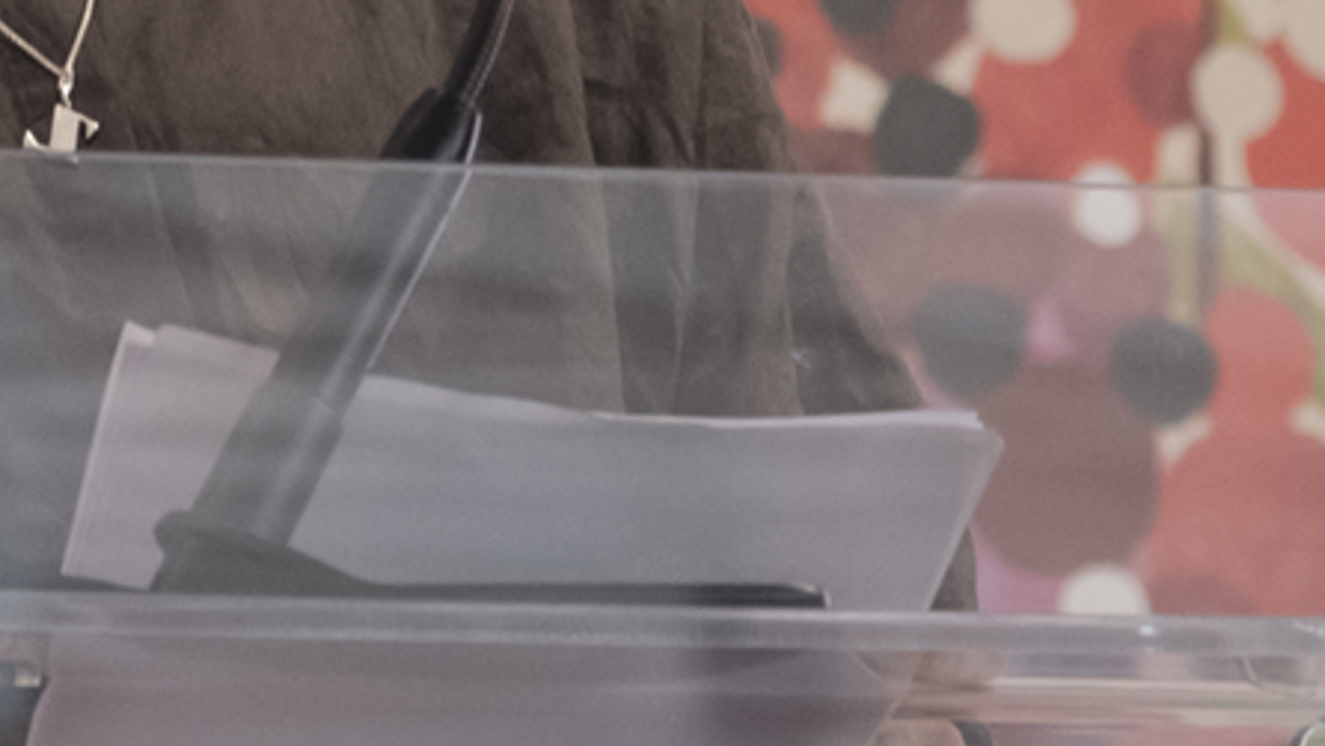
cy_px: -126
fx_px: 17815
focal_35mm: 507
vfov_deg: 2.4
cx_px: 160
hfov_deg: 4.3
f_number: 6.4
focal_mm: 96.2
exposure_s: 1/160
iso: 2500
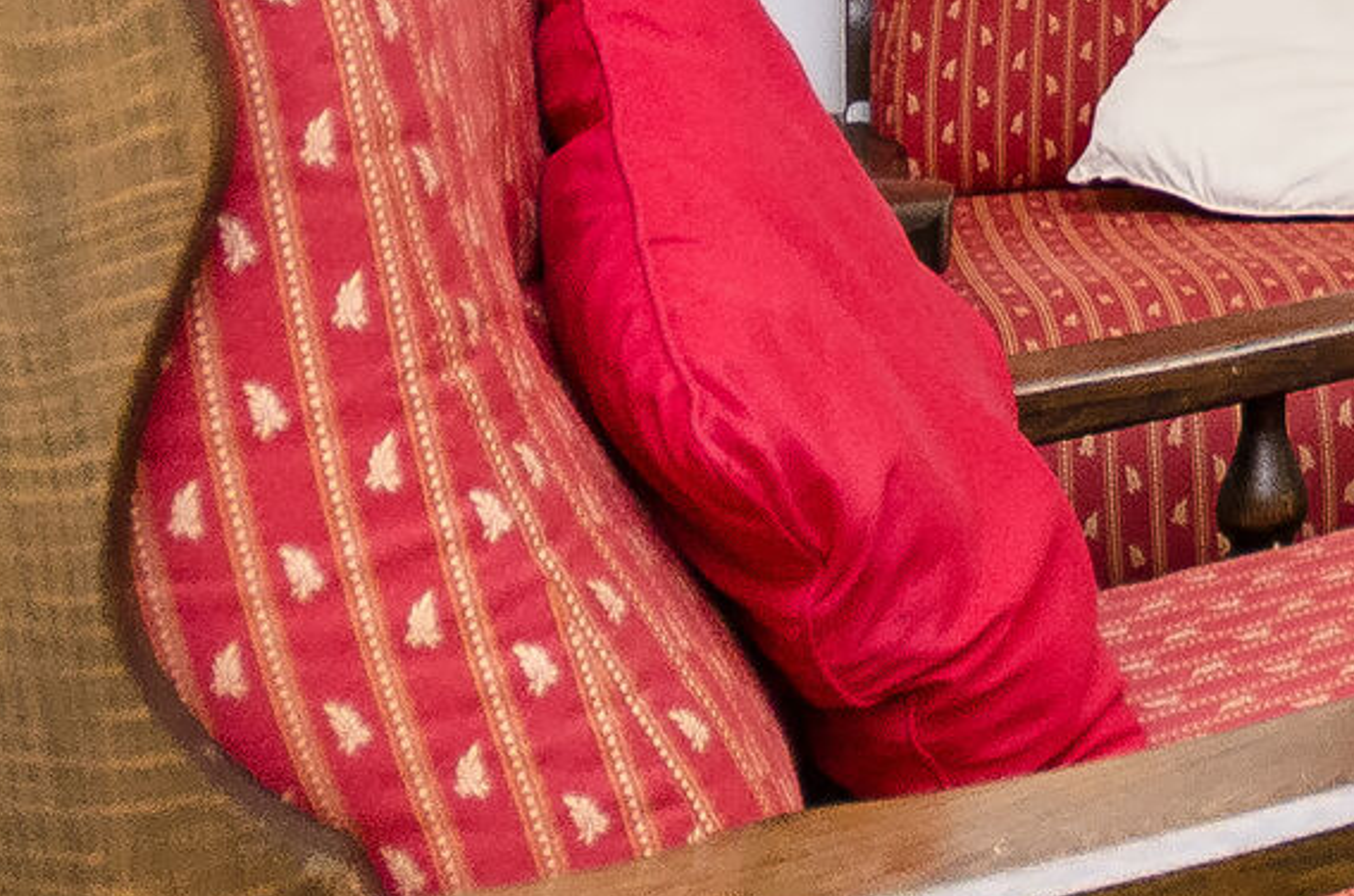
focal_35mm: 74
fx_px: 2777
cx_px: 2250
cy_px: -466
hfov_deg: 21.1
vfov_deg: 16.6
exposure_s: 1/60
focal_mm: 10
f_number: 4
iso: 1100
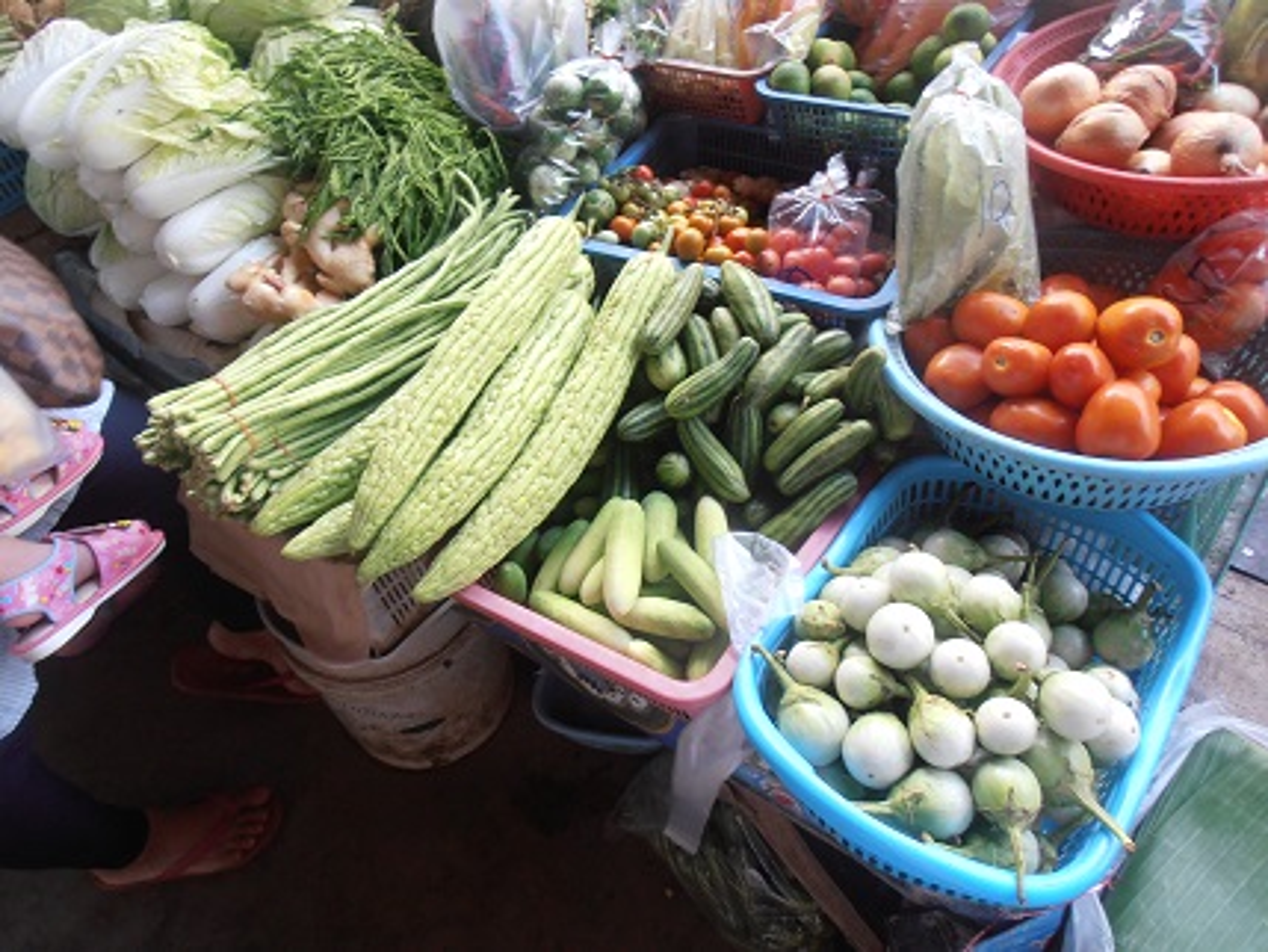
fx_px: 879
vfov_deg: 56.8
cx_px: 634
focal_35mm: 24
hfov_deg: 71.6
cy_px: 476
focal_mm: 4.2
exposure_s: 1/30
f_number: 3
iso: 100
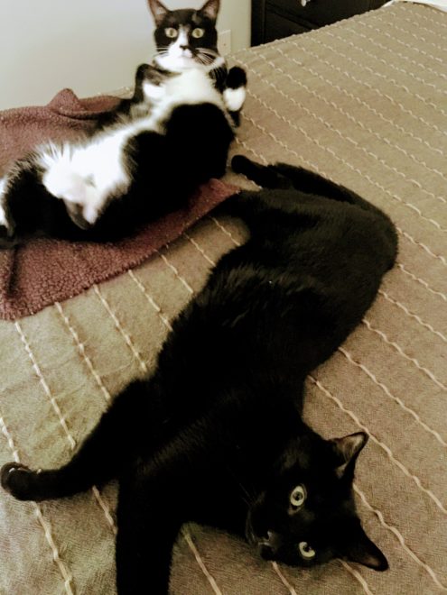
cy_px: 298
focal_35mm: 29
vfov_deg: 61.7
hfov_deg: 48.2
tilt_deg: -49.9
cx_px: 224
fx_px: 499
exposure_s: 1/4
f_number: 2.2
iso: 250
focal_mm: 4.15
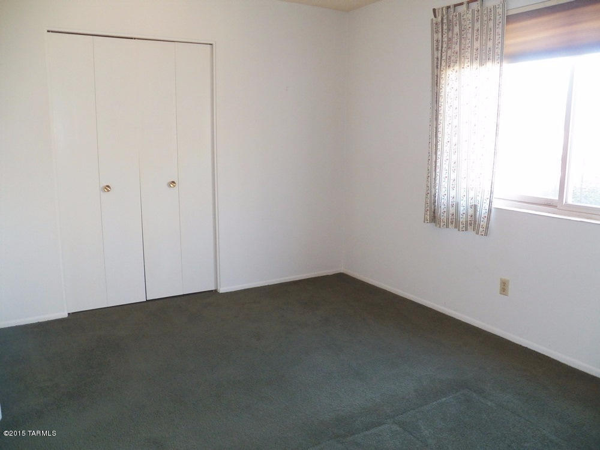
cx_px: 300
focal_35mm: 28
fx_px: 485
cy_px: 225
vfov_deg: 49.7
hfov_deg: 63.4
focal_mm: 4.9
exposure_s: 1/30
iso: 320
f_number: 2.8
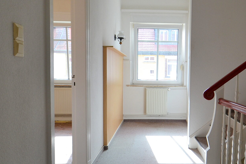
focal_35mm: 31
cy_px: 76
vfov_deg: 42.3
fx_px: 212
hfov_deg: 58.7
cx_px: 167
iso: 220
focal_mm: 10
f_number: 5.6
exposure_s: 1/125
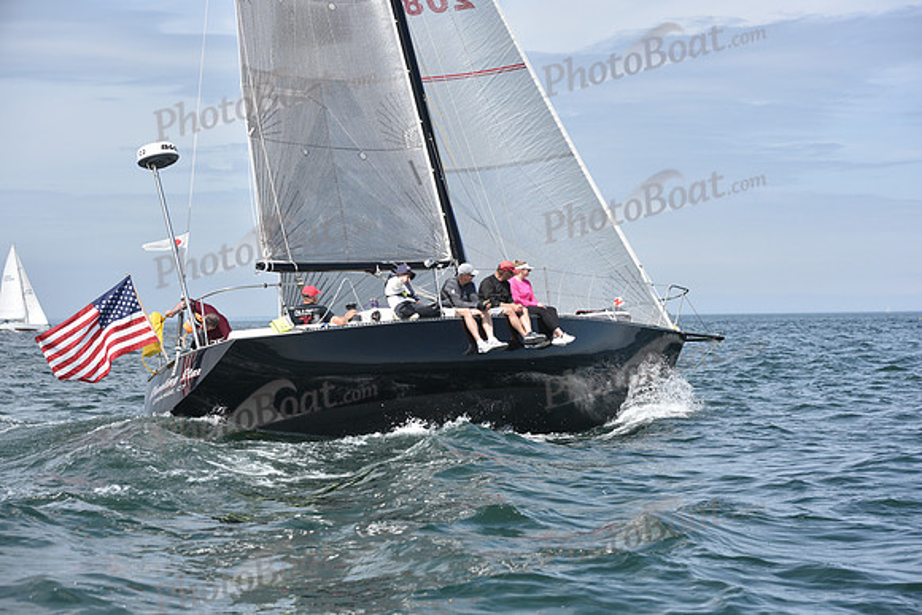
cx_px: 461
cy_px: 308
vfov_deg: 19.5
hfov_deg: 28.8
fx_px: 1793
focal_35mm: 70
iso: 200
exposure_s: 1/1250
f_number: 5.6
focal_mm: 70
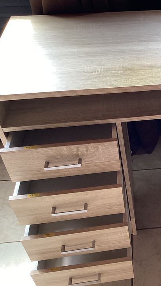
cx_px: 183
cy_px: 143
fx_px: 349
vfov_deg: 44.6
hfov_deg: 24.1
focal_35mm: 46
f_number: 2.4
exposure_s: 1/50
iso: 80
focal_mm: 3.3
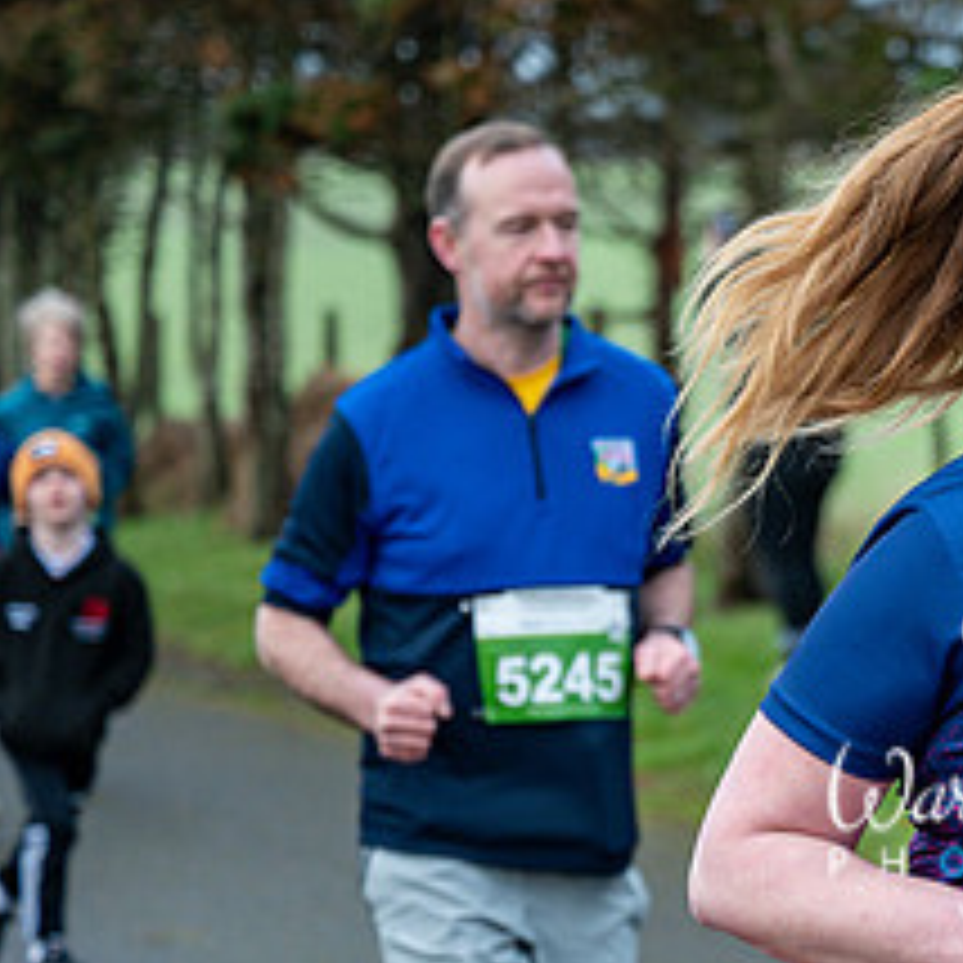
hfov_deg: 10.7
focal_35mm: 161
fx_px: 5067
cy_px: 722
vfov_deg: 10.8
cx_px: 1120
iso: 640
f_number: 2.8
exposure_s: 1/1250
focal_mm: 70
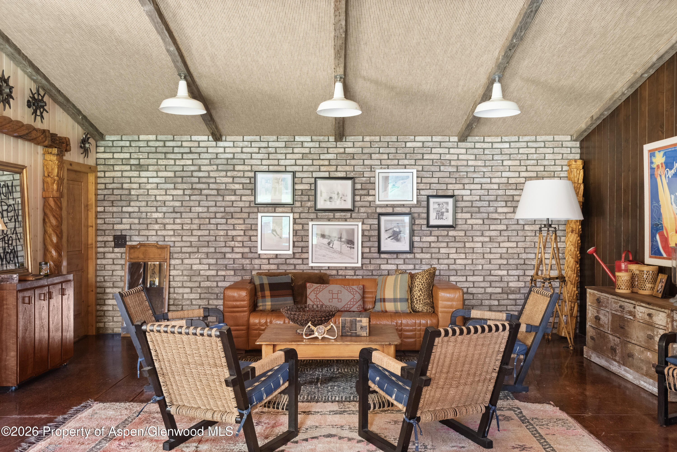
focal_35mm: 30
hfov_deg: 61.9
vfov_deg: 43.6
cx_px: 338
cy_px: 226
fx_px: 564
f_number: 7.1
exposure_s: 1/5
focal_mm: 30
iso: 2500
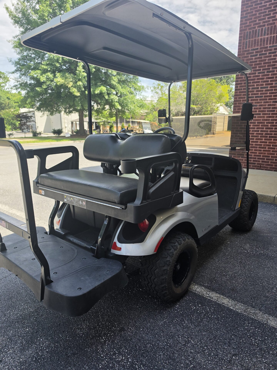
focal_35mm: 23
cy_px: 185
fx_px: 245
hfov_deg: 58.9
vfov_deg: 73.9
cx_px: 138
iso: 64
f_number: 1.4
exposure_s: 1/3354
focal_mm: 6.5
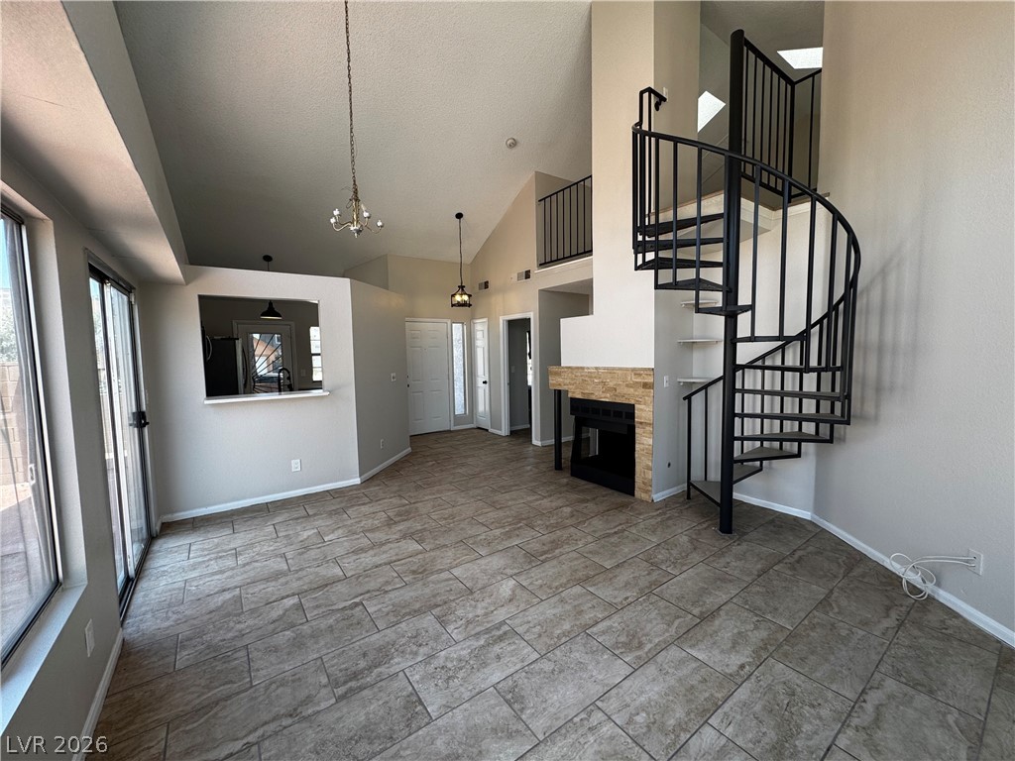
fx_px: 411
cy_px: 380
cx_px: 508
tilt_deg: -4.8
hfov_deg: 102.1
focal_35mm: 14
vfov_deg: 85.7
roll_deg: +1.1
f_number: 2.2
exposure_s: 1/131
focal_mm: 2.22
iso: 40
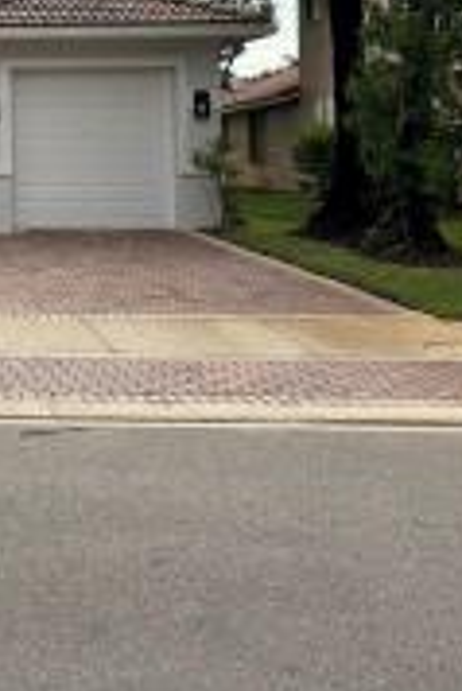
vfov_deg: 34.5
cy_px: 136
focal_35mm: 56
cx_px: -198
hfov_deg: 21.1
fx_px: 1076
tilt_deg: +0.8
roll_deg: +3.0
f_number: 1.78
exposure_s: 1/593
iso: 80
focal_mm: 6.76
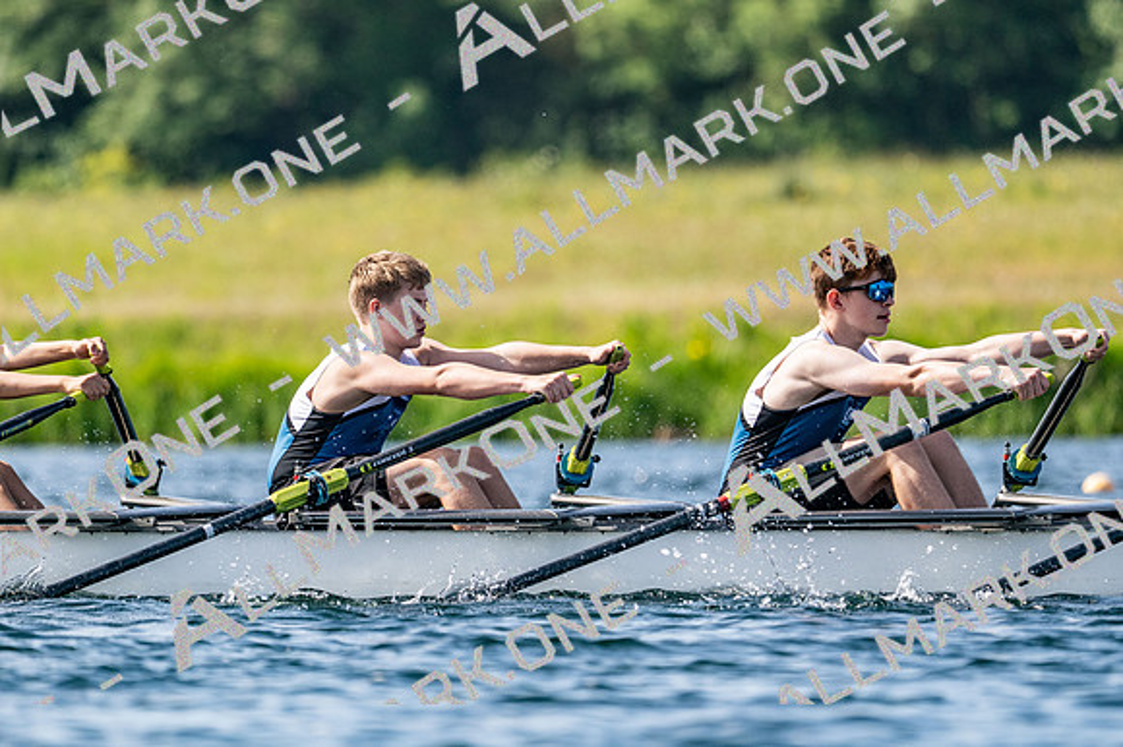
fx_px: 18705
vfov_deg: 2.3
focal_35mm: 600
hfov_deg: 3.4
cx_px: 562
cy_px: 374
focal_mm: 400
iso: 250
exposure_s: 1/2500
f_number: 4.5
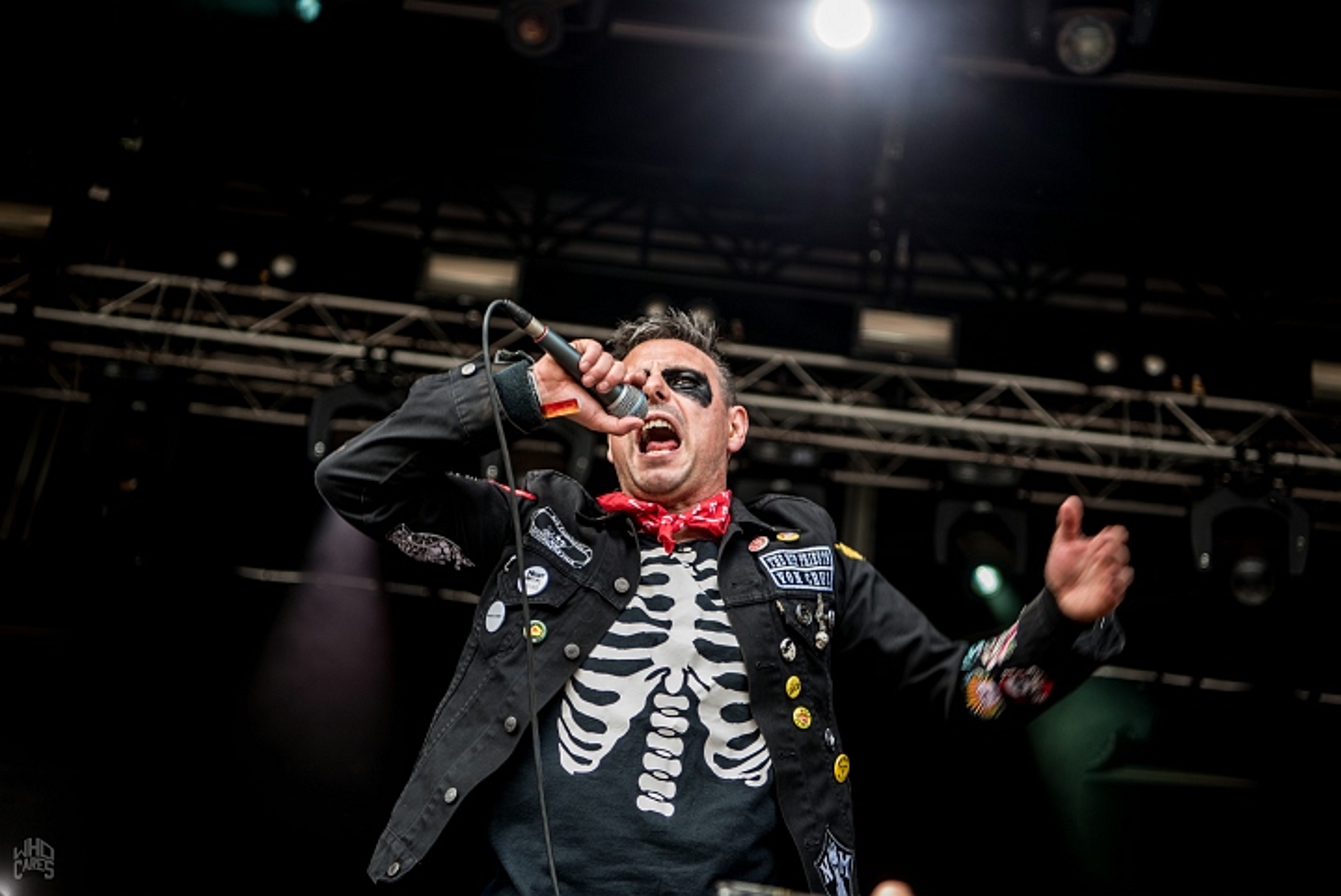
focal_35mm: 56
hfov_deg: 35.6
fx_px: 2087
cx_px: 670
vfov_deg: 24.2
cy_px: 448
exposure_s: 1/320
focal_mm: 56
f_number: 3.2
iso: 125
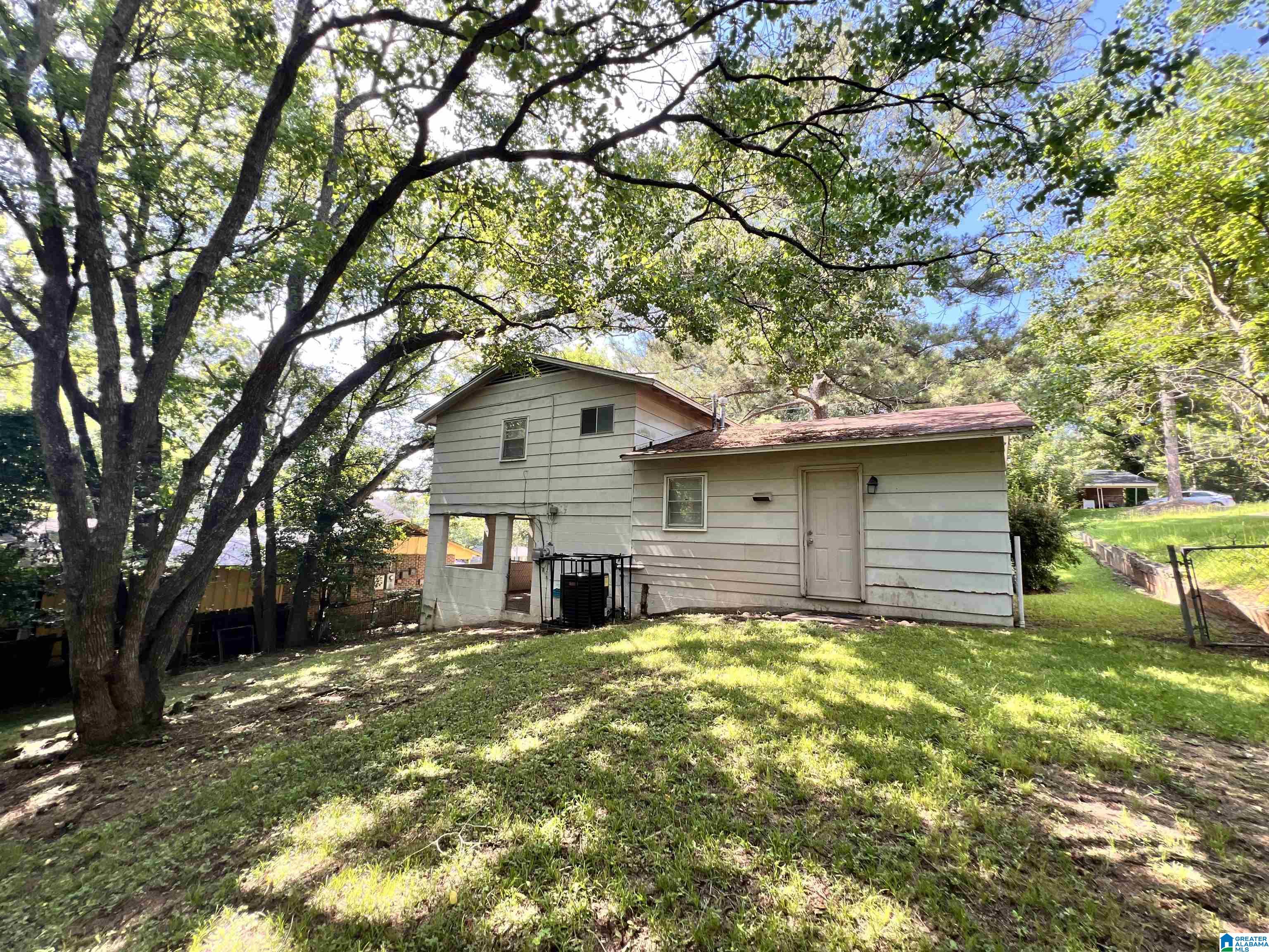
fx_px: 477
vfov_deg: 89.9
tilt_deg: +8.3
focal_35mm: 13
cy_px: 476
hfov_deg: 106.2
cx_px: 634
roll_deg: -2.1
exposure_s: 1/129
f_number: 1.8
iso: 32
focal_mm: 1.57
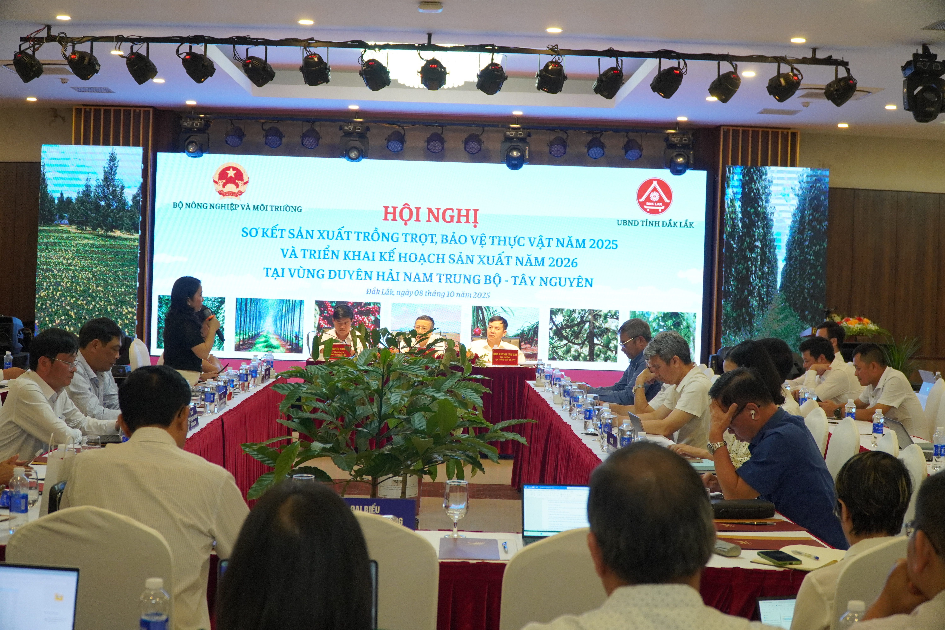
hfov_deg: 42.3
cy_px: 315
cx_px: 472
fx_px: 1221
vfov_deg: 28.9
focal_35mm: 46
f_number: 4
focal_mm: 31
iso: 1250
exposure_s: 1/160
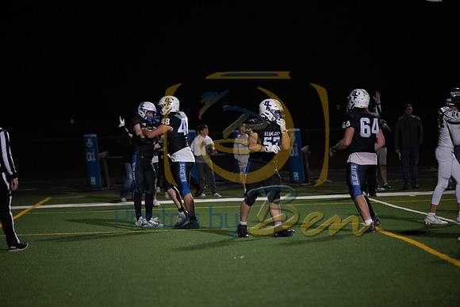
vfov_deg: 6.9
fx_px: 2556
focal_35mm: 200
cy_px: 154
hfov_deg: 10.3
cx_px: 230
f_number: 2.8
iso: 5000
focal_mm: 200
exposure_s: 1/1250
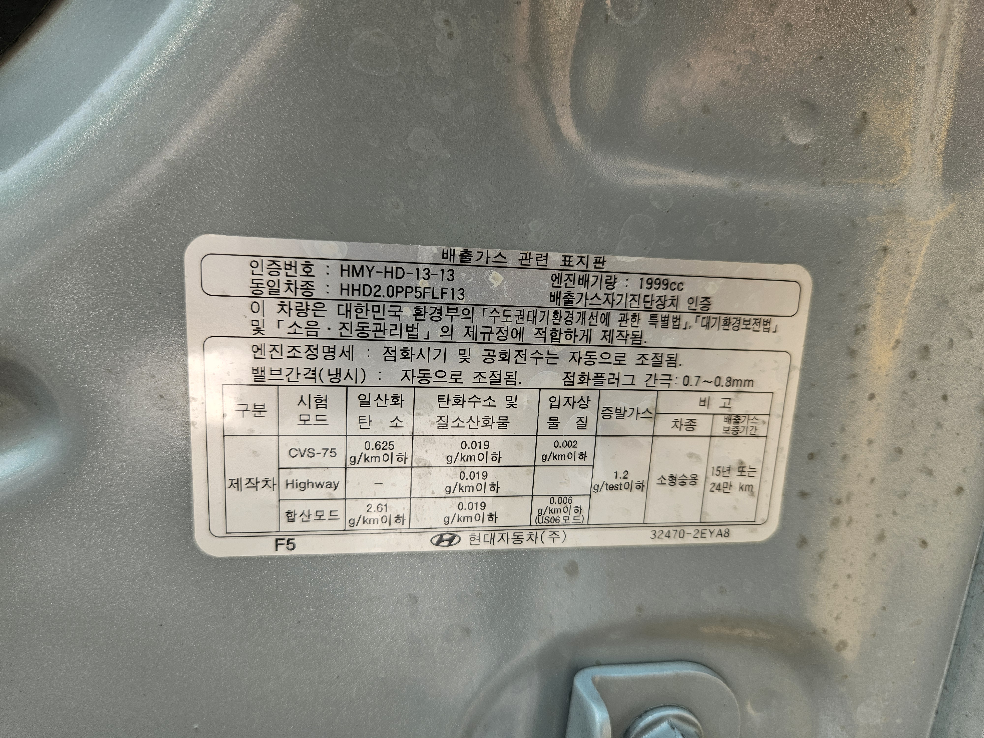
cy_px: 369
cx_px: 492
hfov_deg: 73.9
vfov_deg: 58.9
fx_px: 654
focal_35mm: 23
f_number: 1.8
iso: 32
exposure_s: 1/516
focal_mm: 5.4
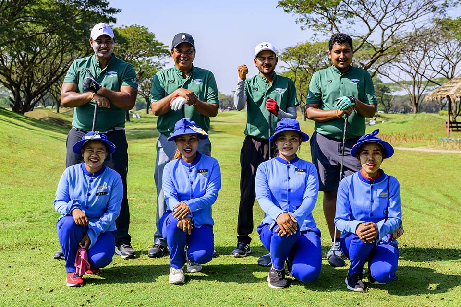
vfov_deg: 35.1
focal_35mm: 38
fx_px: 487
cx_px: 230
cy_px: 154
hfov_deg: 50.7
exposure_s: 1/1600
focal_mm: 38
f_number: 5
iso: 250
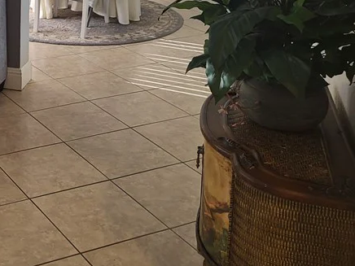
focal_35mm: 61
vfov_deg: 22.9
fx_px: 626
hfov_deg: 28.9
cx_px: -29
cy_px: -13
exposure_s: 1/40
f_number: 1.8
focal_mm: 5.4
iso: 160
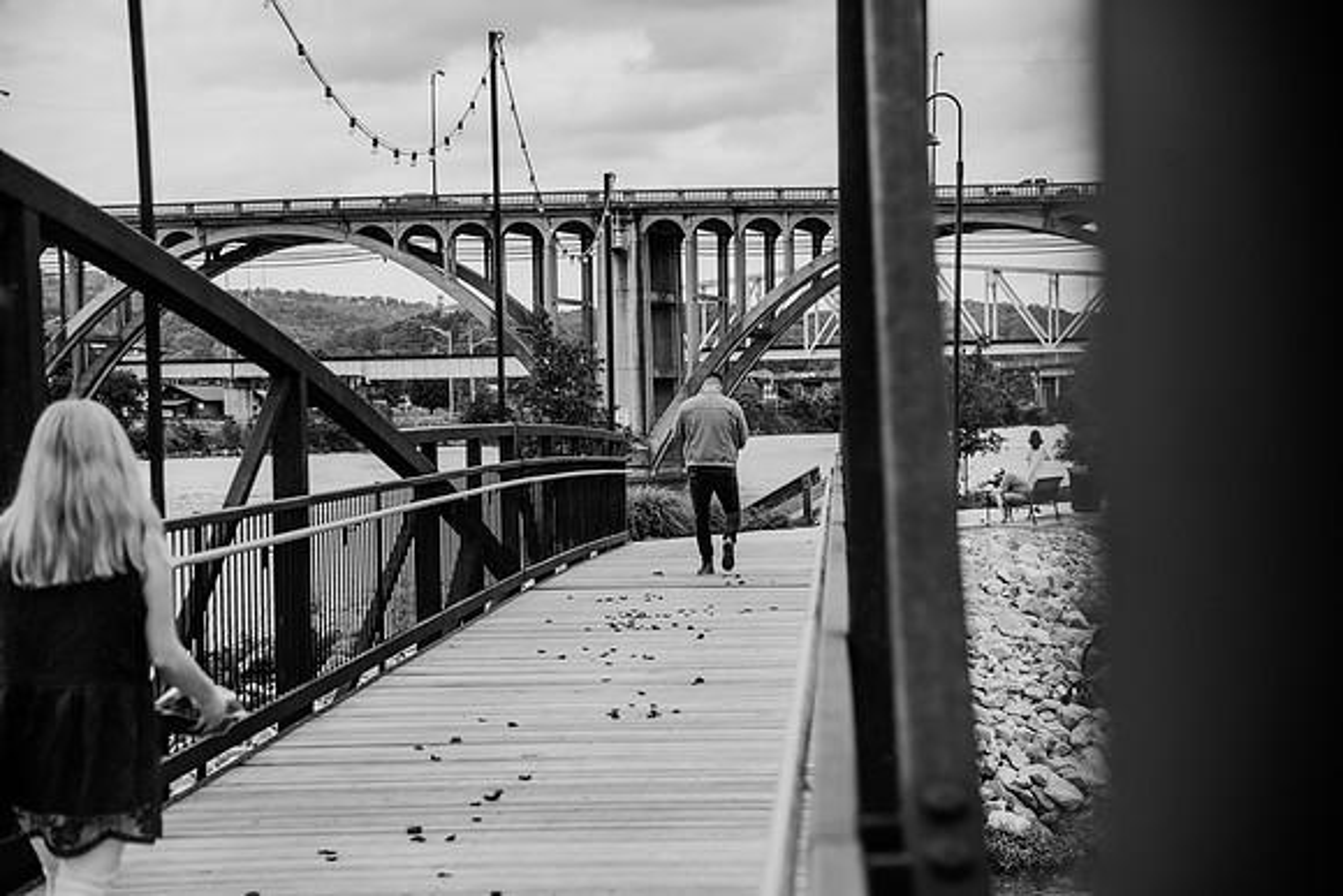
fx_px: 2313
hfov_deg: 32.4
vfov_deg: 21.9
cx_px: 672
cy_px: 448
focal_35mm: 62
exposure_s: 1/800
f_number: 4
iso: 320
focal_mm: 62
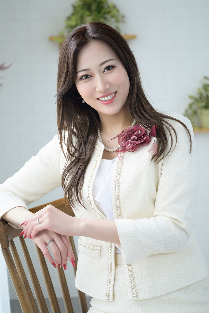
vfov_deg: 28.8
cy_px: 156
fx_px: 610
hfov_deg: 19.5
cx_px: 104
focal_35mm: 70
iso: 1600
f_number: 2.8
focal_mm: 70
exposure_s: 1/160
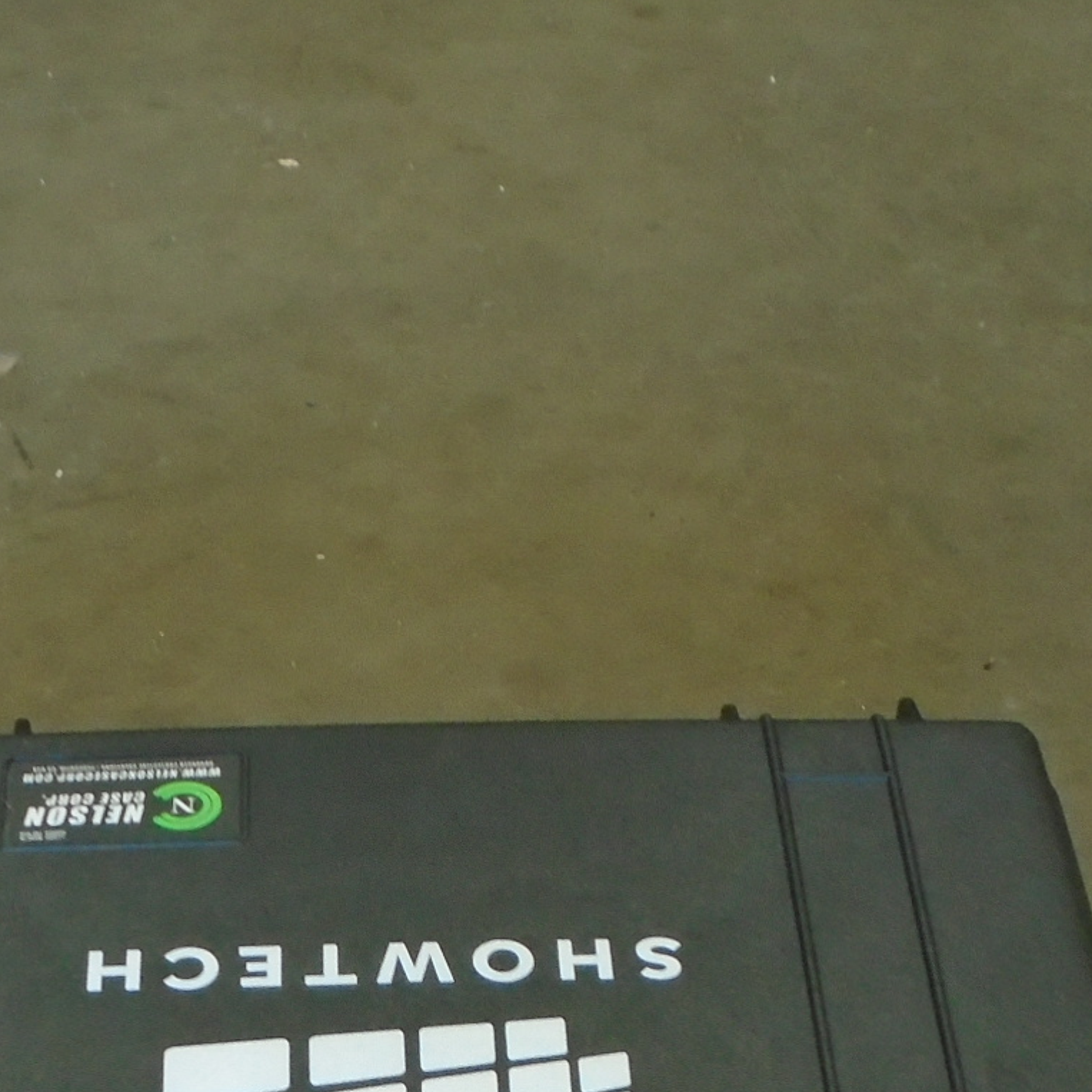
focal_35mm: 93
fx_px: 3319
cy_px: 1158
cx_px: 403
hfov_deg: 18.6
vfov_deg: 18.1
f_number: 3.5
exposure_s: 1/30
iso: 200
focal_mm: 5.5
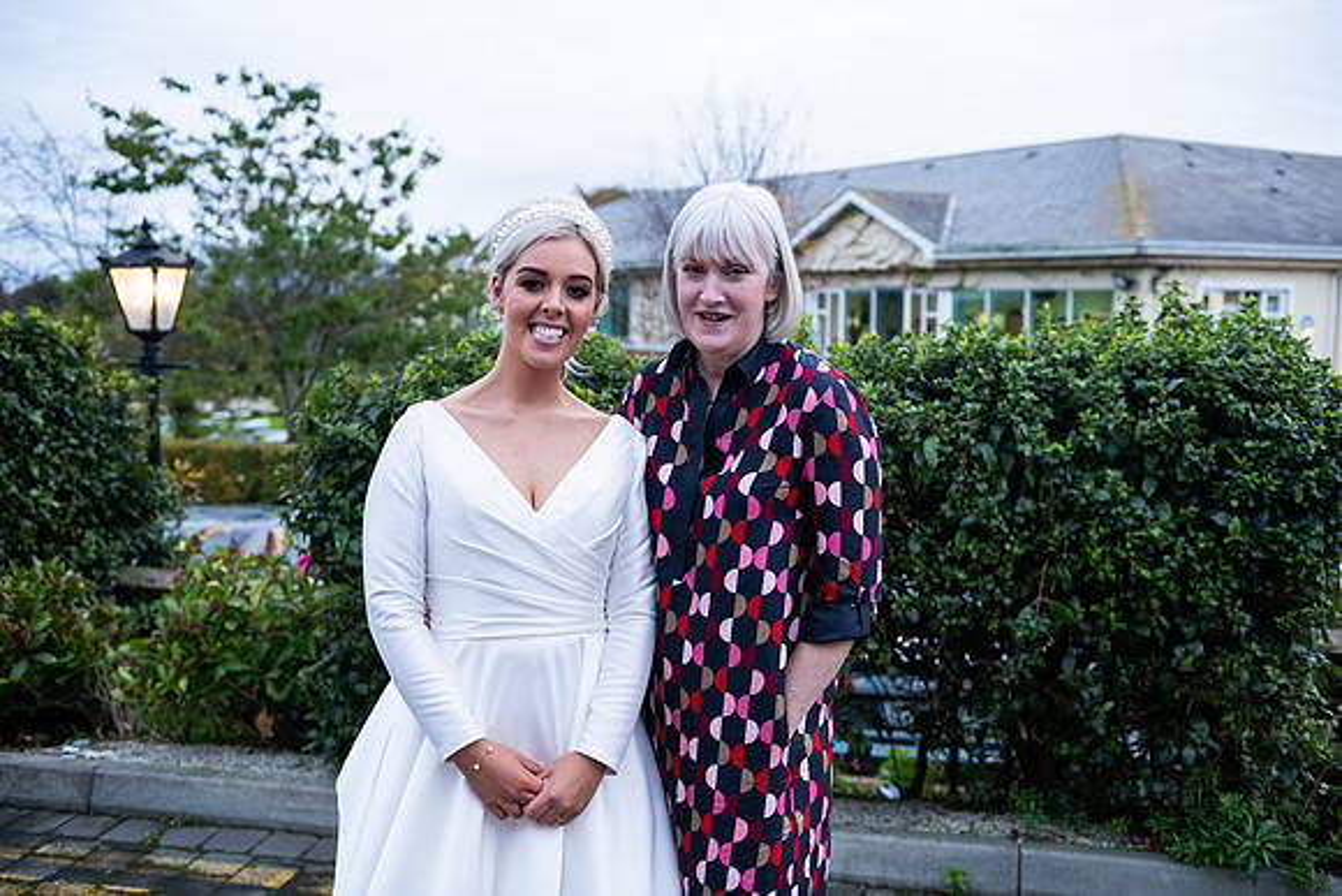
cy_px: 448
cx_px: 671
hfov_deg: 53.1
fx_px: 1342
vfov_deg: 36.9
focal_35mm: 36
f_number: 3.5
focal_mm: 36
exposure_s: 1/160
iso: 640
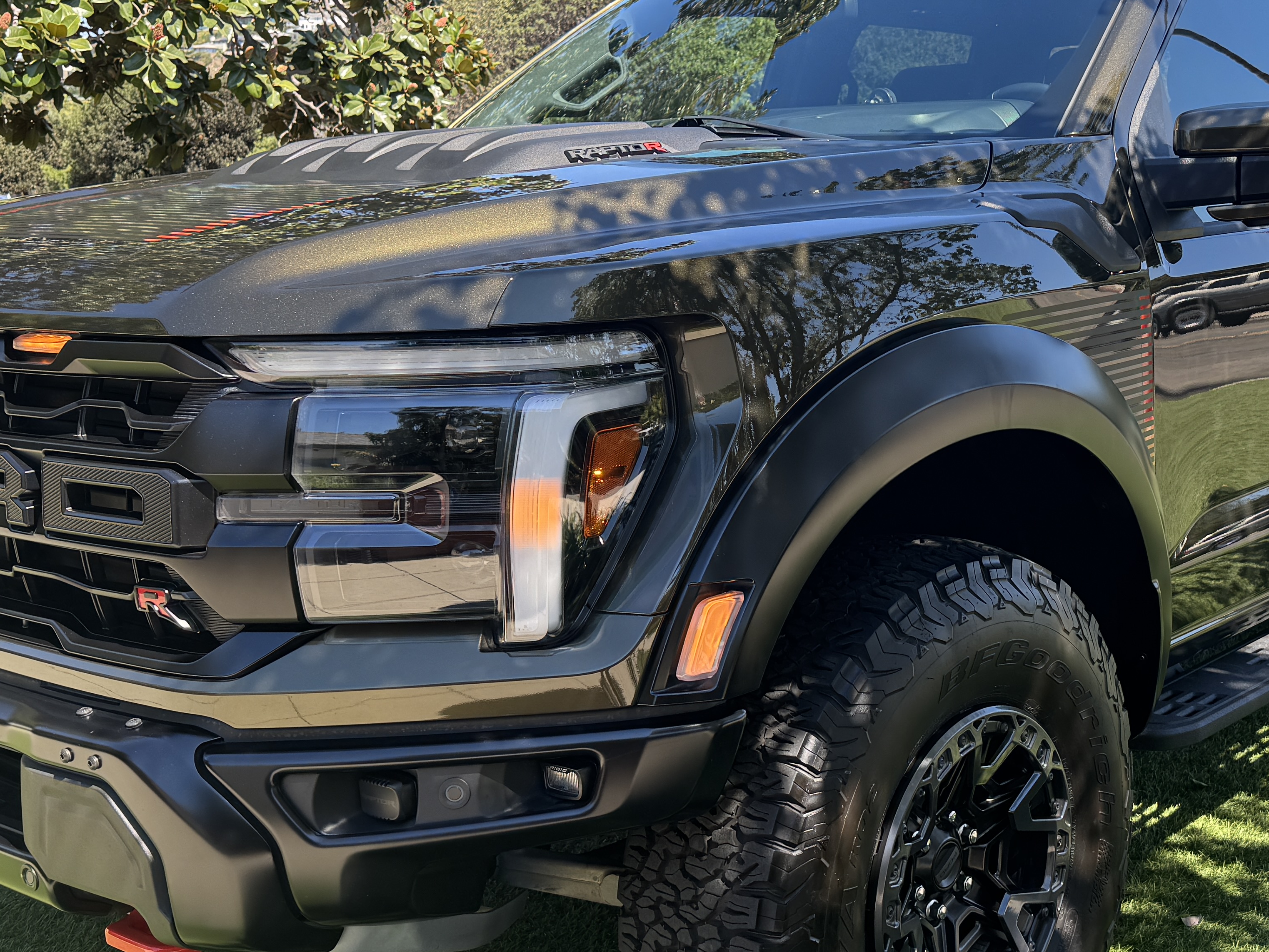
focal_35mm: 45
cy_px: 460
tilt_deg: -9.4
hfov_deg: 41.3
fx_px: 1650
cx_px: 886
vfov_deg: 32.2
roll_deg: +0.0
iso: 80
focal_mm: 6.76
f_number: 1.78
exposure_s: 1/900
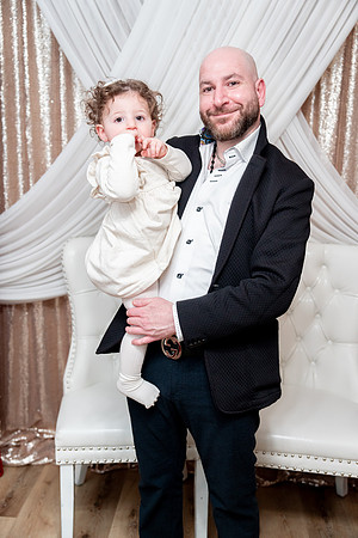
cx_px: 179
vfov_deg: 50.7
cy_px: 269
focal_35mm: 38
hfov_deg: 35.1
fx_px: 567
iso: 2000
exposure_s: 1/160
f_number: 2.8
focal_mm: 38
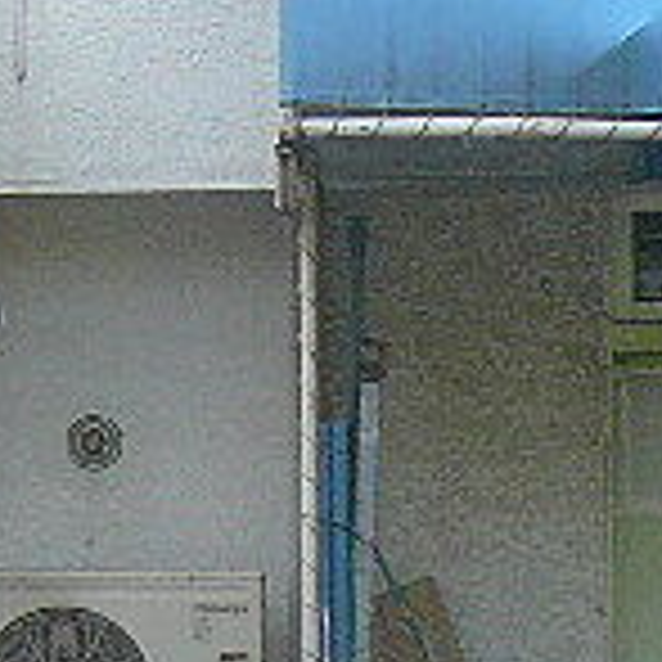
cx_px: -545
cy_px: 392
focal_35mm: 227
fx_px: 4911
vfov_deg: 7.7
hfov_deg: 7.5
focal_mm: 6.4
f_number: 3.2
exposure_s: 1/250
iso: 100
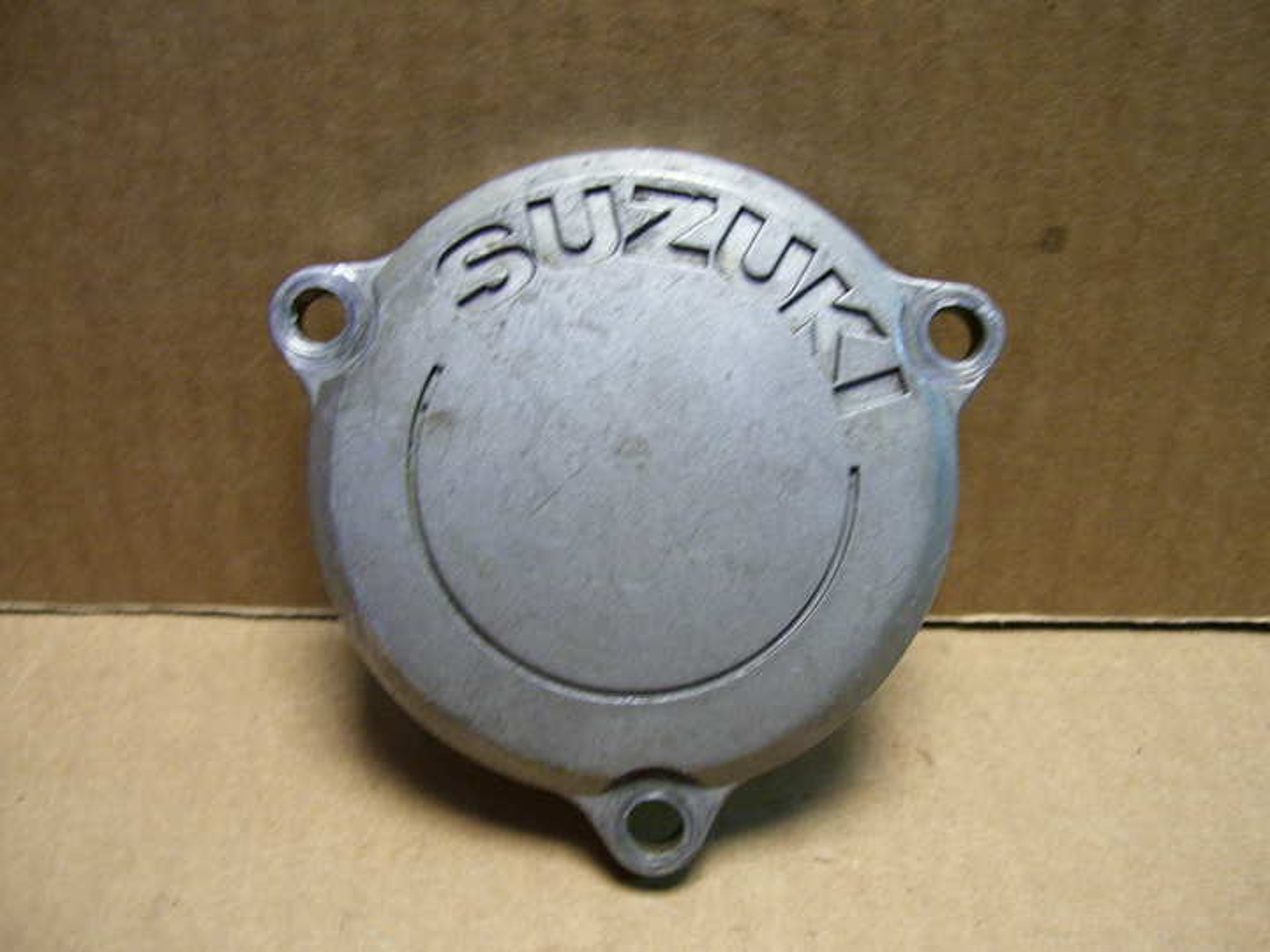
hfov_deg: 50.1
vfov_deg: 38.7
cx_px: 635
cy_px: 476
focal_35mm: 37
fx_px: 1357
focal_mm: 6
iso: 160
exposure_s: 1/20
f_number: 2.7
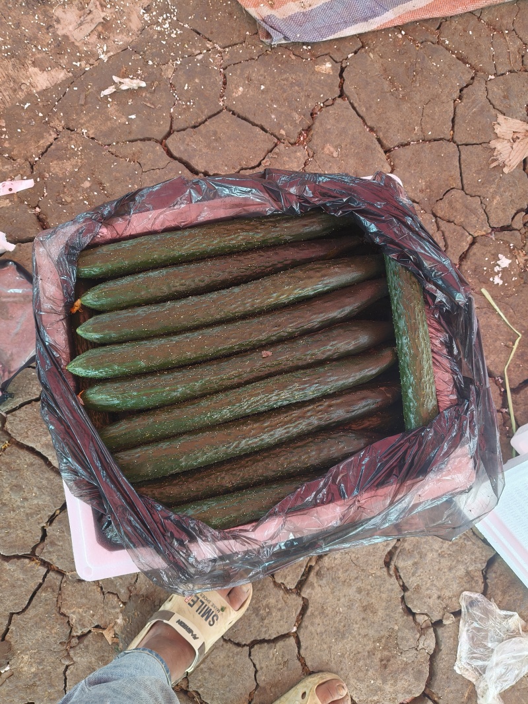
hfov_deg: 53.1
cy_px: 352
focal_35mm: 26
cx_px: 264
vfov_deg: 67.3
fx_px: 529
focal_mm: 4.84
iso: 200
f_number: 1.8
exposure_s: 1/100
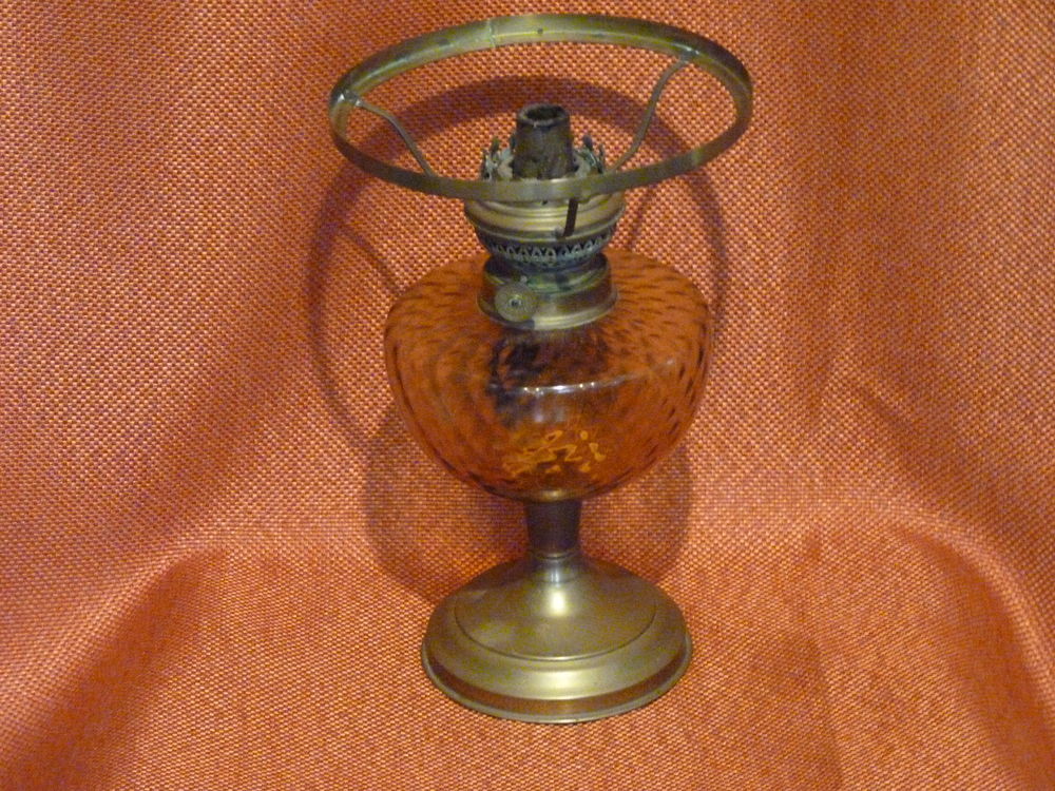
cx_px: 528
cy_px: 396
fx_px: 3932
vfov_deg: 11.5
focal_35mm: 129
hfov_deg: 15.3
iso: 1250
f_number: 3.6
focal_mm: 23
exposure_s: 1/10
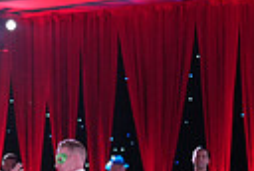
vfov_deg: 7.4
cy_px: 327
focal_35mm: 181
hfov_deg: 11.3
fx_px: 1280
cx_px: 196
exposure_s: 1/400
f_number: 4.5
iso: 4000
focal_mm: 40
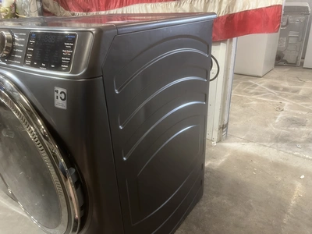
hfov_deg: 67.3
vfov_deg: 53.1
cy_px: 117
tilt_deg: -24.6
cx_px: 156
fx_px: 234
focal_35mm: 26
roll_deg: +3.2
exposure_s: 1/60
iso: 250
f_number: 1.6
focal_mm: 5.1
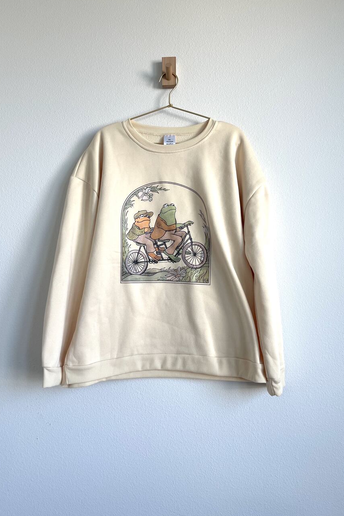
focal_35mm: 28
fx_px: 401
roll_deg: -0.2
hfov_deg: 46.4
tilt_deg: +3.7
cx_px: 163
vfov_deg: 65.5
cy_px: 255
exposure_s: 1/122
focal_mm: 5.1
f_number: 1.6
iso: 50
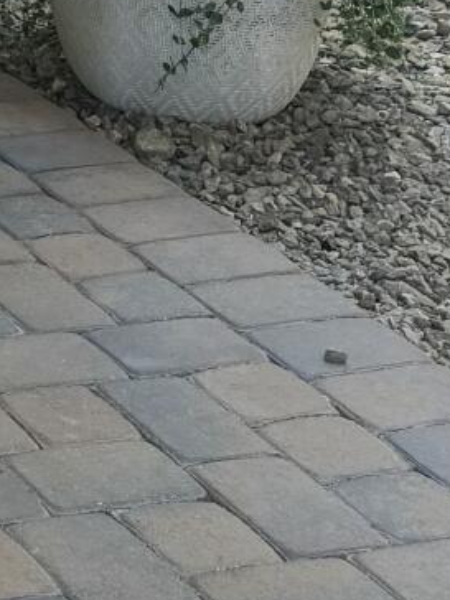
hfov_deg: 9.8
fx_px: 2288
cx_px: -640
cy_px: -564
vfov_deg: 13.1
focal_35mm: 132
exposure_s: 1/443
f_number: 1.78
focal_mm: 6.76
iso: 80
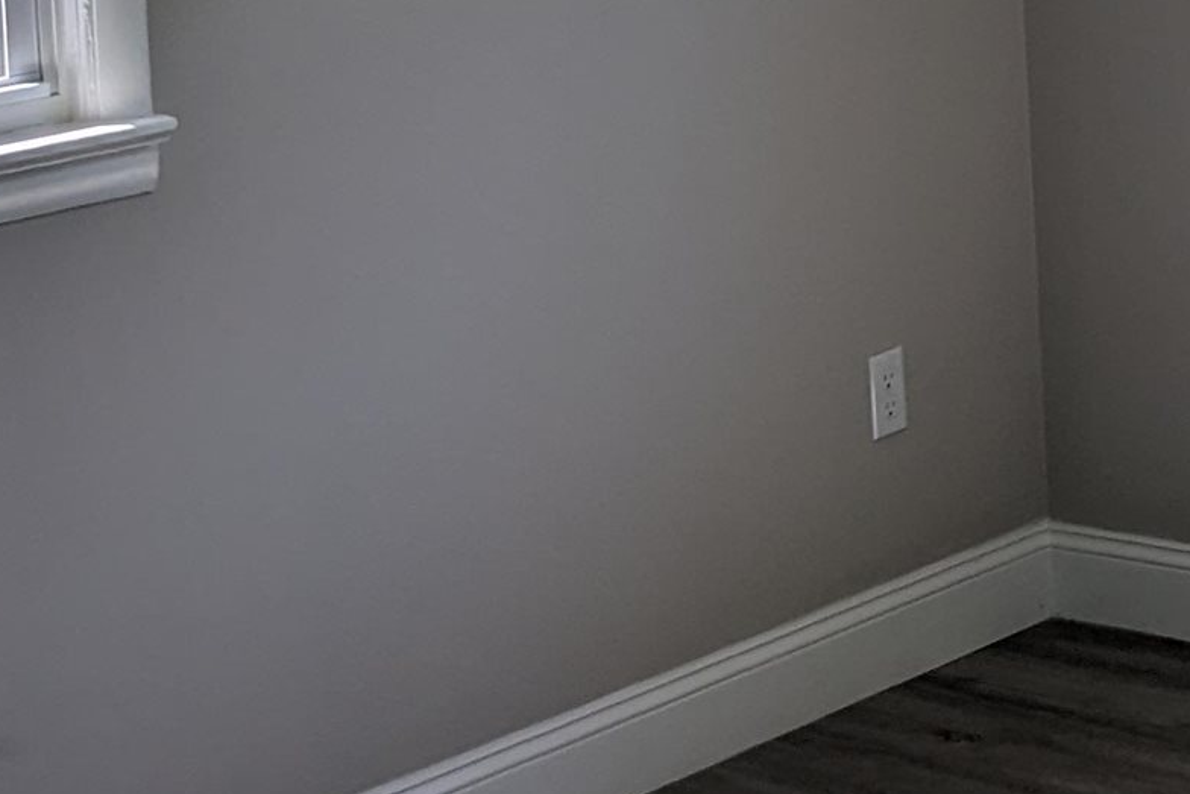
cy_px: -278
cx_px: 1193
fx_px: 3637
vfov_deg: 12.1
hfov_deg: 18.1
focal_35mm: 110
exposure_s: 1/272
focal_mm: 4.38
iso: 43
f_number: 1.73
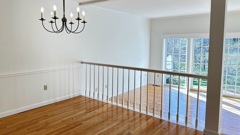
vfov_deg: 42.8
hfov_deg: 69.9
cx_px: 121
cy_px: 58
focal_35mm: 27
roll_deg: -0.6
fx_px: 172
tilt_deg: -5.3
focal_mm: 6.86
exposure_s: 1/174
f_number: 1.78
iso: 80
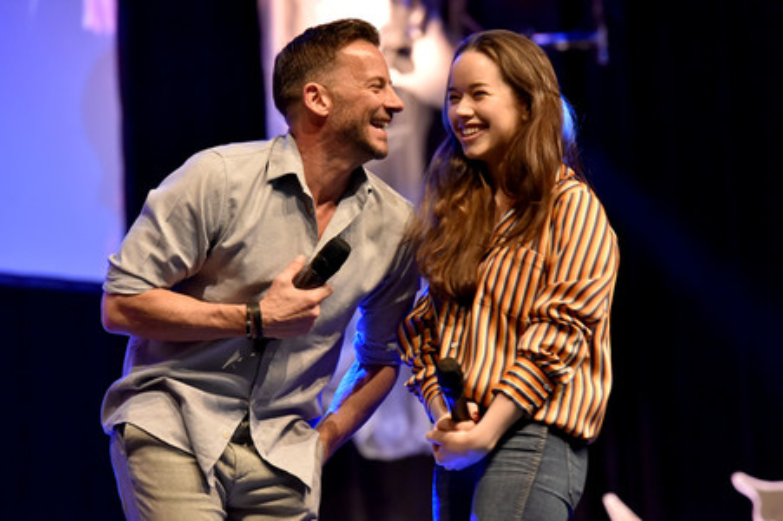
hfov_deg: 11.8
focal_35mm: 175
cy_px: 260
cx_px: 392
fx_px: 3803
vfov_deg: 7.8
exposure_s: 1/125
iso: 5000
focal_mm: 175
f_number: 4.5
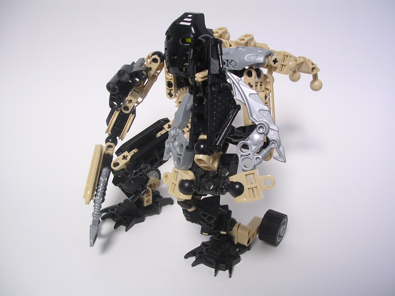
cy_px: 148
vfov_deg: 37.7
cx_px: 198
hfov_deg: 49.0
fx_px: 434
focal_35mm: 38
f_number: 2.8
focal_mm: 5.8
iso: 100
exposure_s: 1/23.7
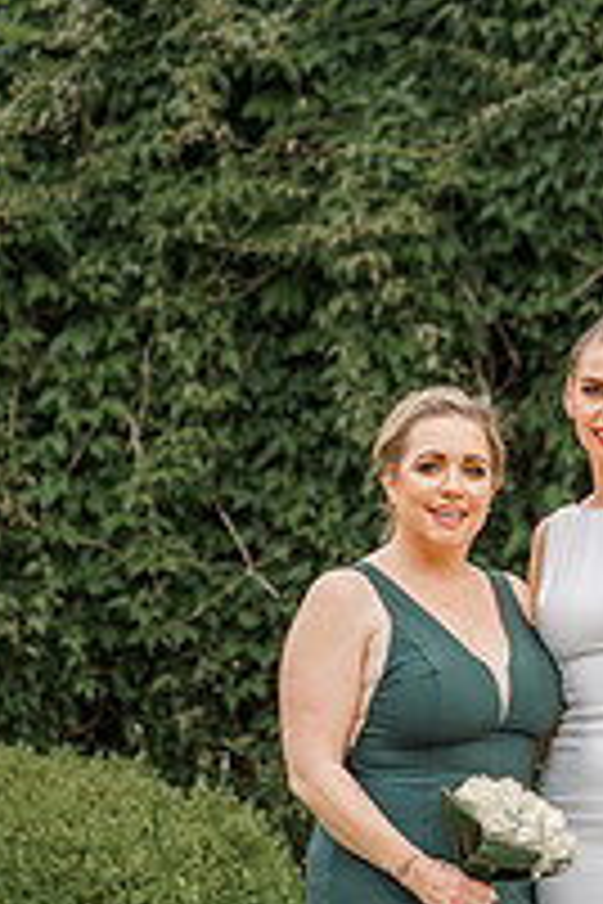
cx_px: 540
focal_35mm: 190
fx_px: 4773
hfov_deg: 7.2
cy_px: 850
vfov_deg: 10.8
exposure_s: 1/640
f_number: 2.8
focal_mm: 85
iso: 100
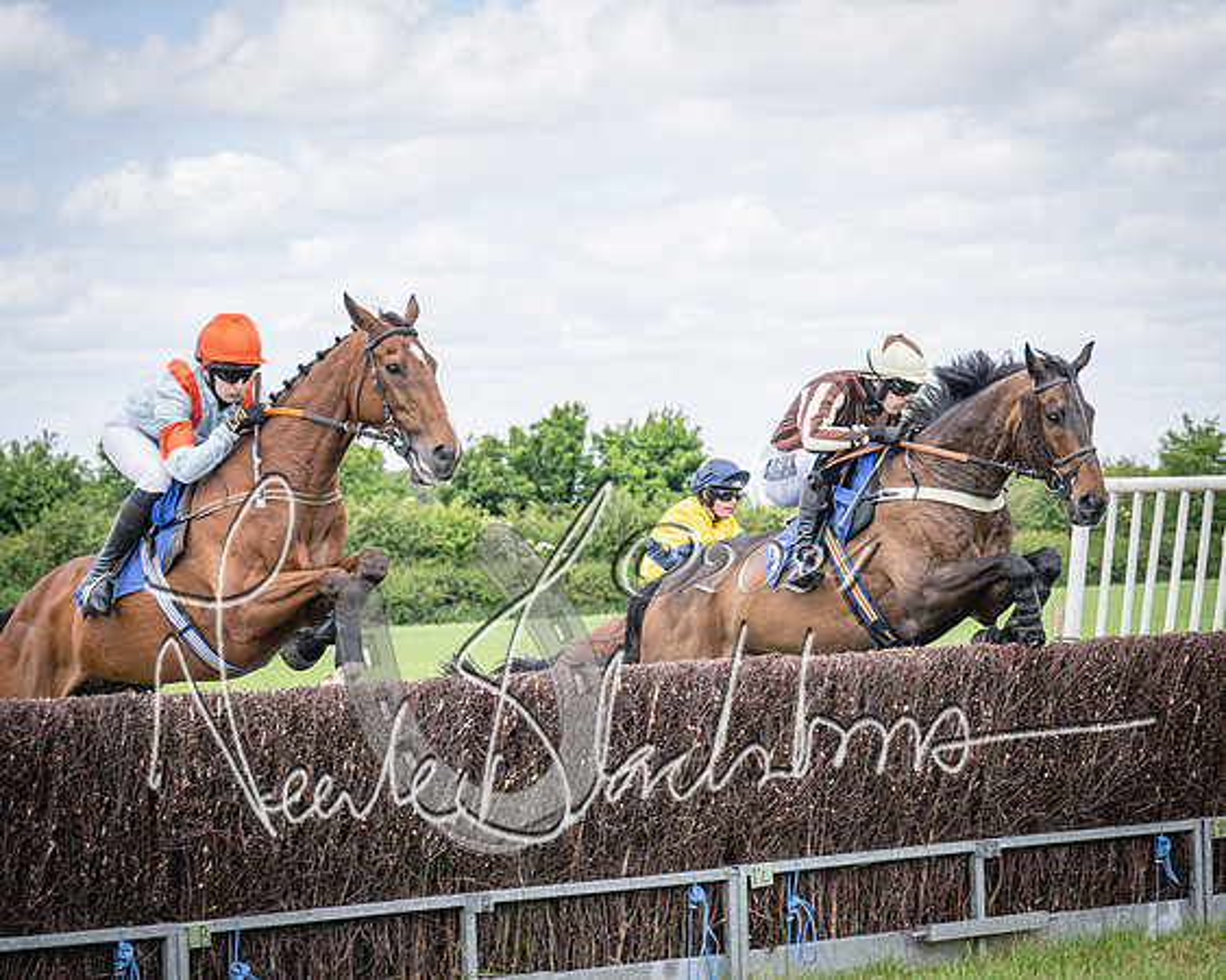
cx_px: 557
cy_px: 490
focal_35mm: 118
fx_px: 4291
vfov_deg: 13.0
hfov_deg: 16.3
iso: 400
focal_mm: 70
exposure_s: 1/2000
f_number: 4
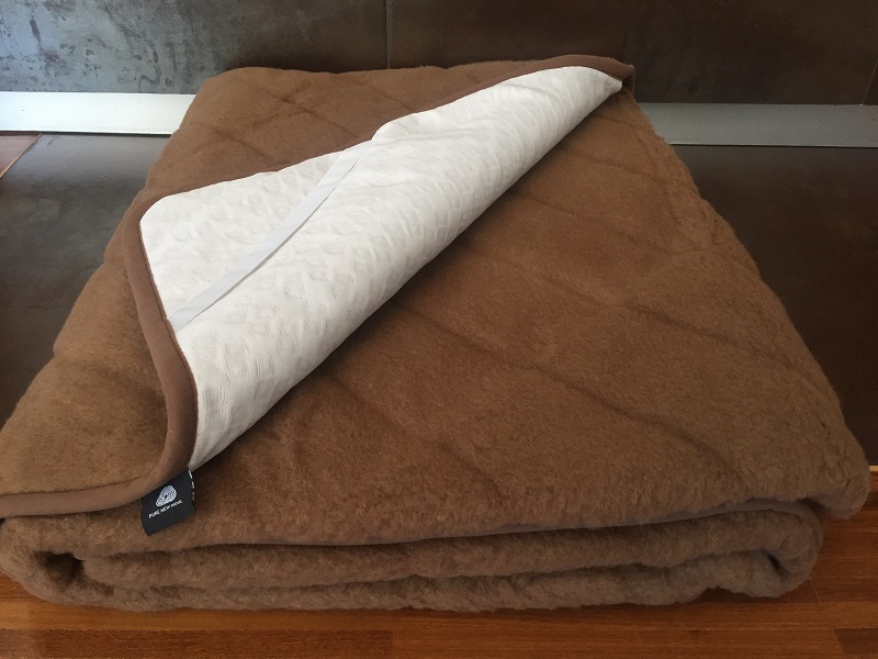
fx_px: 736
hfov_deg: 61.7
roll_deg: -1.3
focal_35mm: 29
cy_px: 330
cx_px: 439
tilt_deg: -37.6
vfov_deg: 48.2
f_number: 2.2
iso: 50
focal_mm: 4.15
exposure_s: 1/33
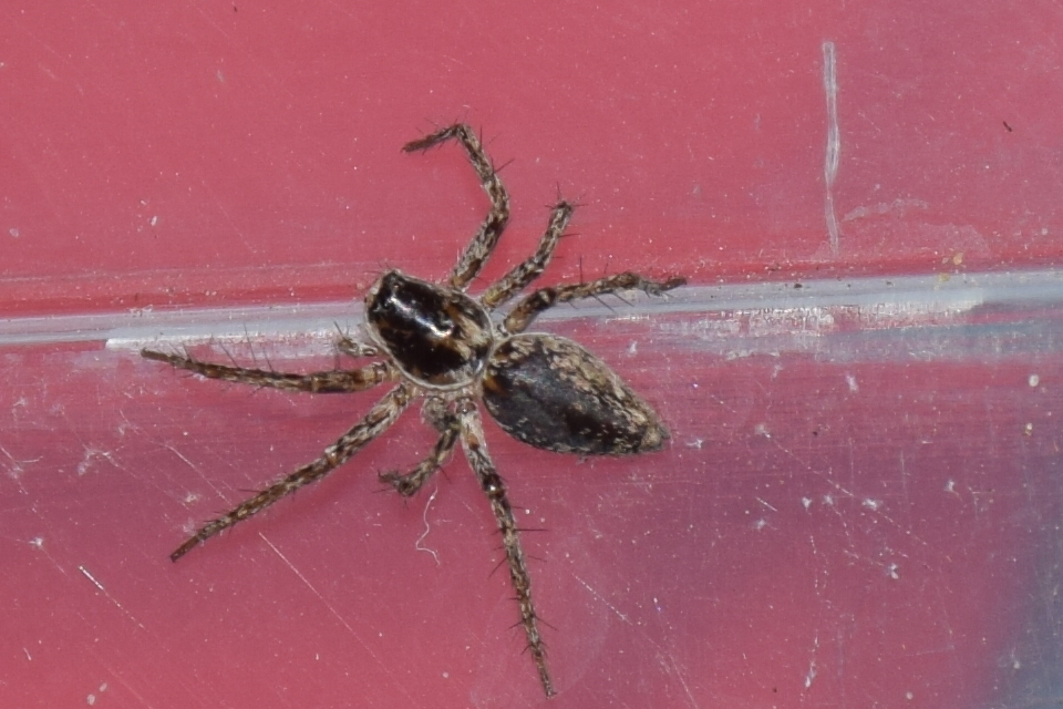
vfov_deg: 6.5
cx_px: 532
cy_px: 354
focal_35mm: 210
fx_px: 6200
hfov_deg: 9.8
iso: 100
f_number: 9
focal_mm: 140
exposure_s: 1/160
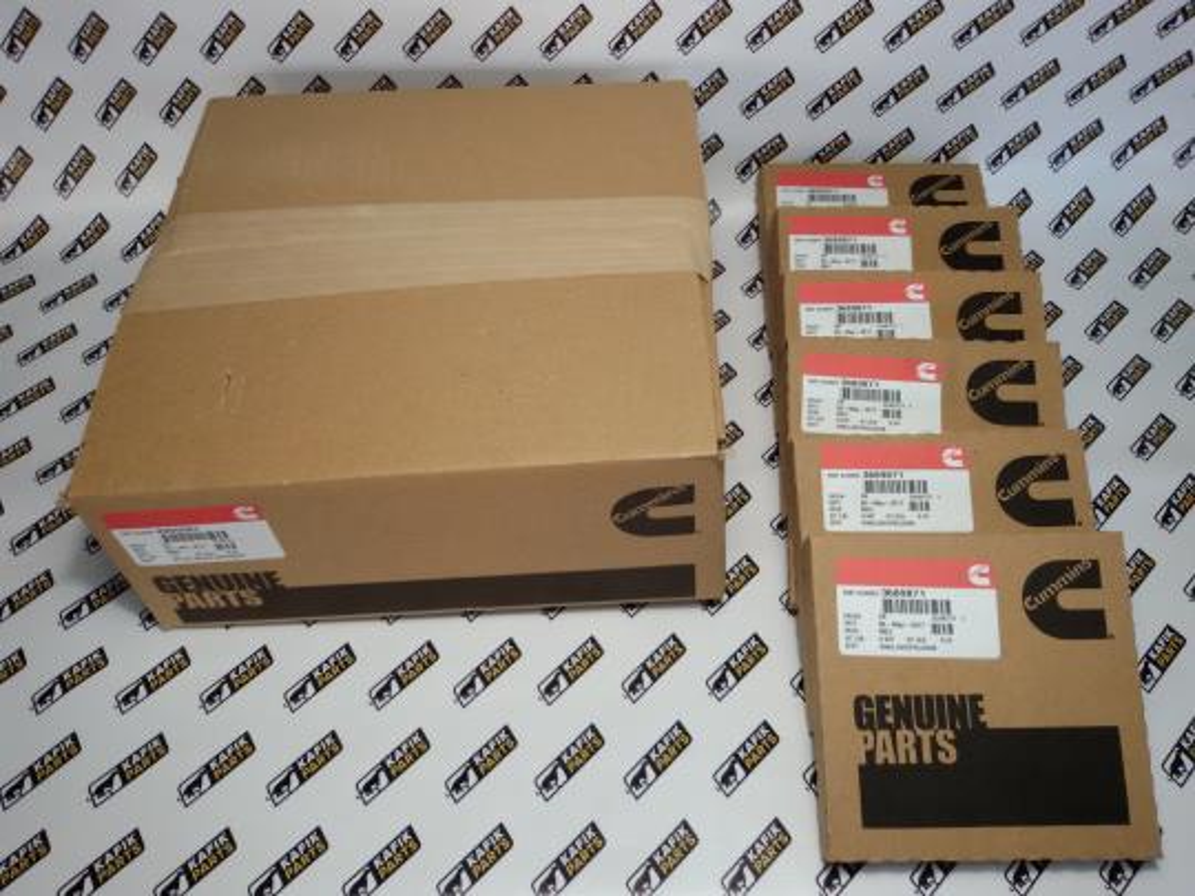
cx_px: 598
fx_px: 1070
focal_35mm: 31
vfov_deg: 45.4
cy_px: 448
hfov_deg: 58.4
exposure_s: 1/33
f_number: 2.4
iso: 64
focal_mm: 2.93
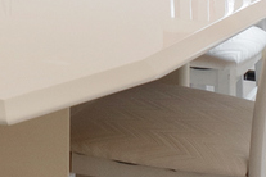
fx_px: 2084
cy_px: -230
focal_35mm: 282
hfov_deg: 7.3
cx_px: 63
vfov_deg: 4.8
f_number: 8
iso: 400
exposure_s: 1/5
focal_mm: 24
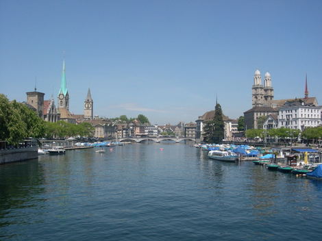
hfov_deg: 49.0
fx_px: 353
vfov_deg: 37.7
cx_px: 161
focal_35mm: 38
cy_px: 120
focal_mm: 8
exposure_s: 1/638
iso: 200
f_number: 7.6
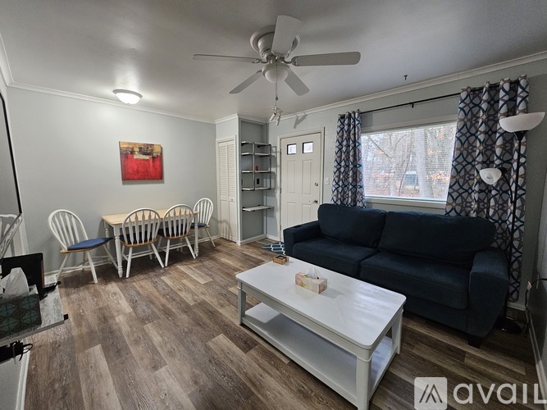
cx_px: 274
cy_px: 205
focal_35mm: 13
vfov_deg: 89.9
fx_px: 205
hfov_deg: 106.2
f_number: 2.2
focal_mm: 2.2
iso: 320
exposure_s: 1/40
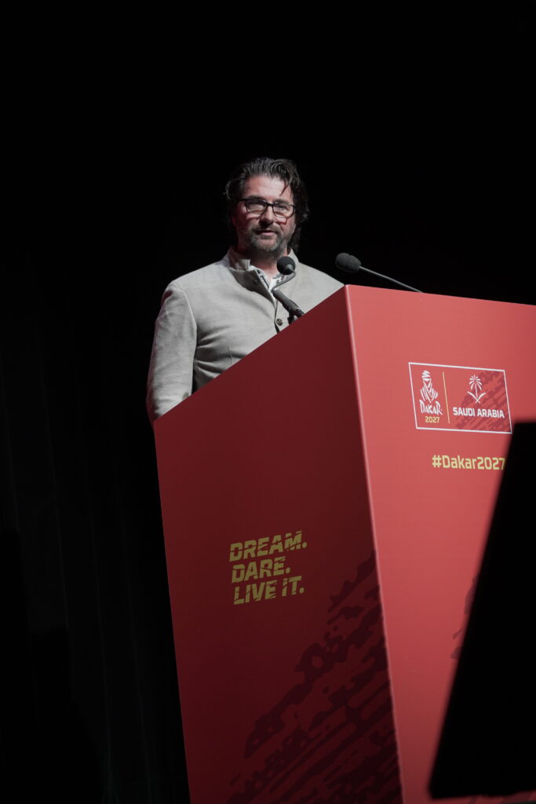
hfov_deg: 13.0
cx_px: 268
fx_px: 2344
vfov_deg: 19.5
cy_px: 402
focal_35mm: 105
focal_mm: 105
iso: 1600
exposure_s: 1/250
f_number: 4
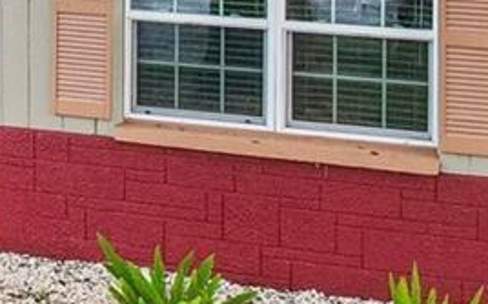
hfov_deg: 14.7
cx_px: -195
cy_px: -73
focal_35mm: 134
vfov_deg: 9.6
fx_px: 1781
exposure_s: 1/160
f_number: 2.8
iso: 110
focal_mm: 8.4
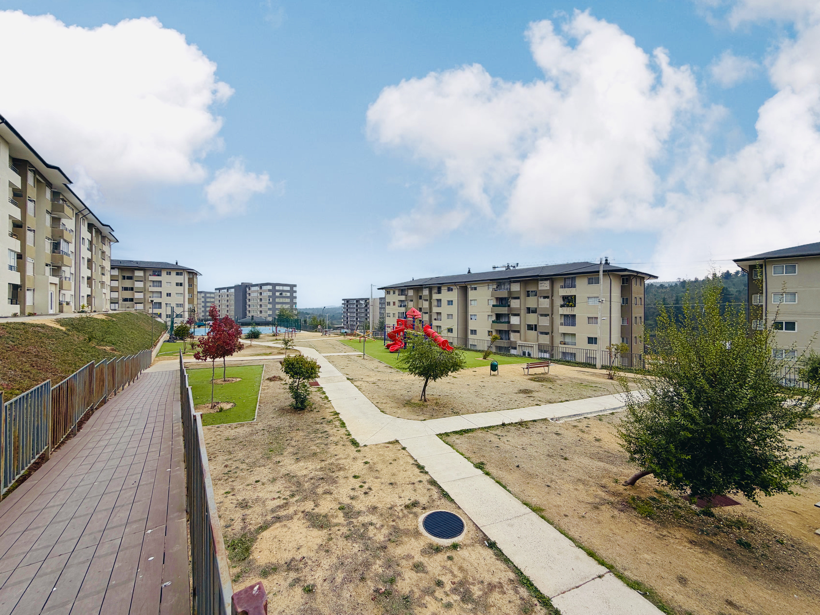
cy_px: 308
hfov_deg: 102.1
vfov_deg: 85.7
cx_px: 410
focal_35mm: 14
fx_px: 332
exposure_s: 1/1145
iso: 20
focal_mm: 2.22
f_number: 2.2
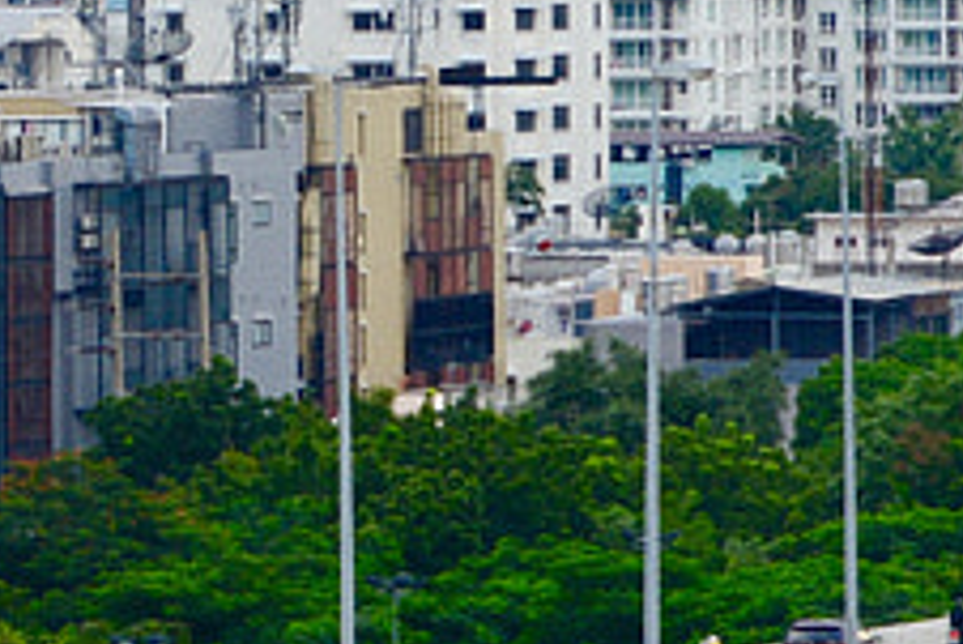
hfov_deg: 4.1
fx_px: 13276
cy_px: 104
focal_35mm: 496
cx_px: -175
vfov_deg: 2.8
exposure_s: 1/160
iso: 100
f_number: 6.3
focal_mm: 70
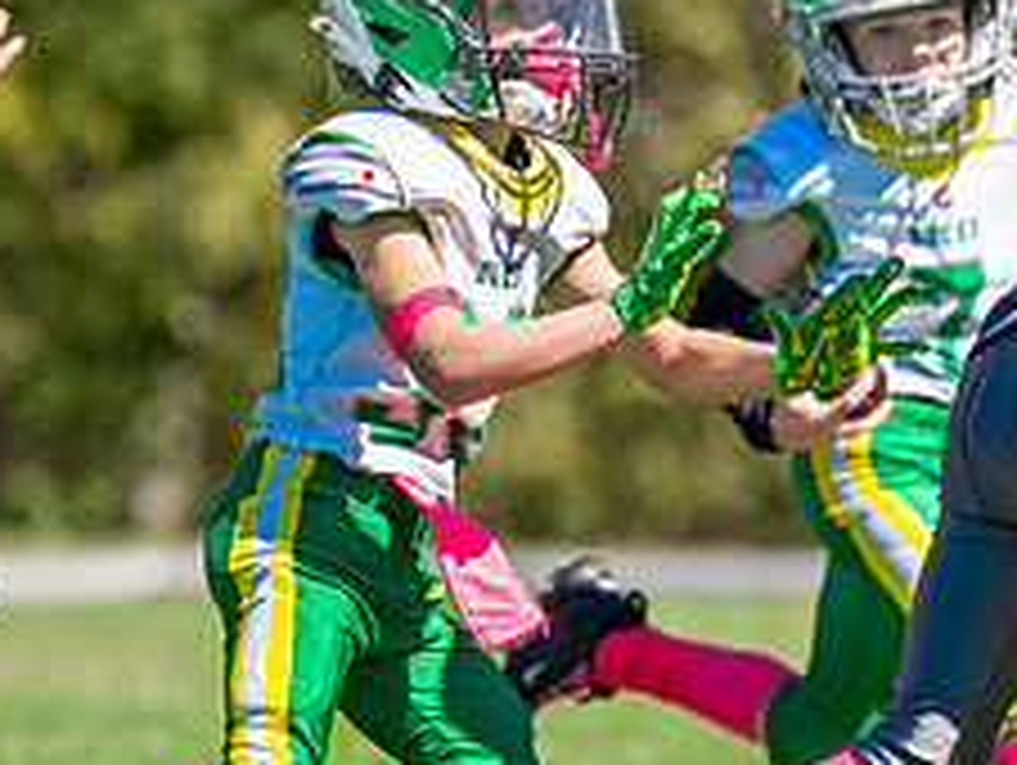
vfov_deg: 1.9
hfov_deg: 2.5
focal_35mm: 788
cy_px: 455
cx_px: 451
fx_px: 23176
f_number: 2.8
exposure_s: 1/3200
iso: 160
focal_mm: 200
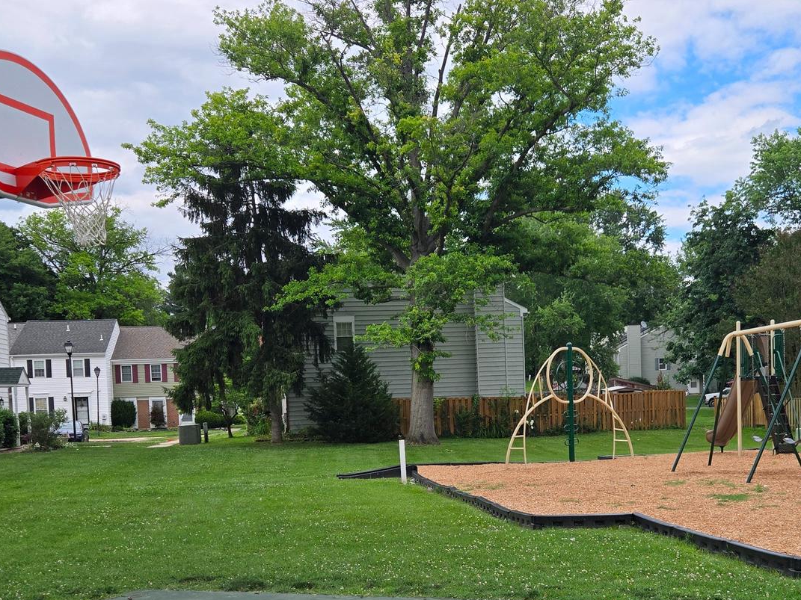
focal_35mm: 44
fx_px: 1018
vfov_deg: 32.2
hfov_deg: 42.8
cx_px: 475
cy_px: 454
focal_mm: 5.4
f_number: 1.8
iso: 80
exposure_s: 1/2921
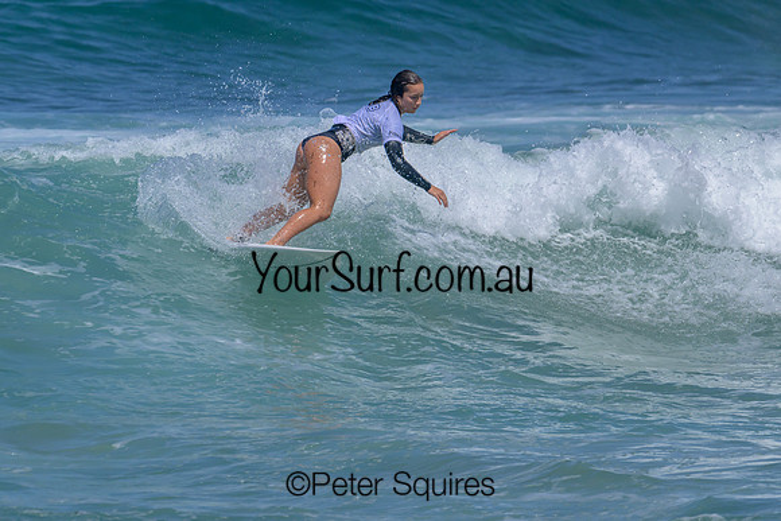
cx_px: 409
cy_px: 239
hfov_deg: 3.1
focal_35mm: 675
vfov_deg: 2.0
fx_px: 14654
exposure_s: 1/2000
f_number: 11
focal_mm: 500
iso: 500
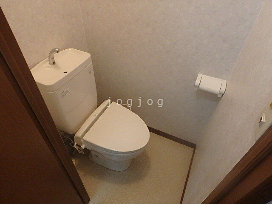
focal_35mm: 21
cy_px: 102
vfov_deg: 63.4
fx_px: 165
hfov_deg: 79.0
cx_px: 136
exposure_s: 1/30
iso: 800
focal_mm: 3.7
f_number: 3.5
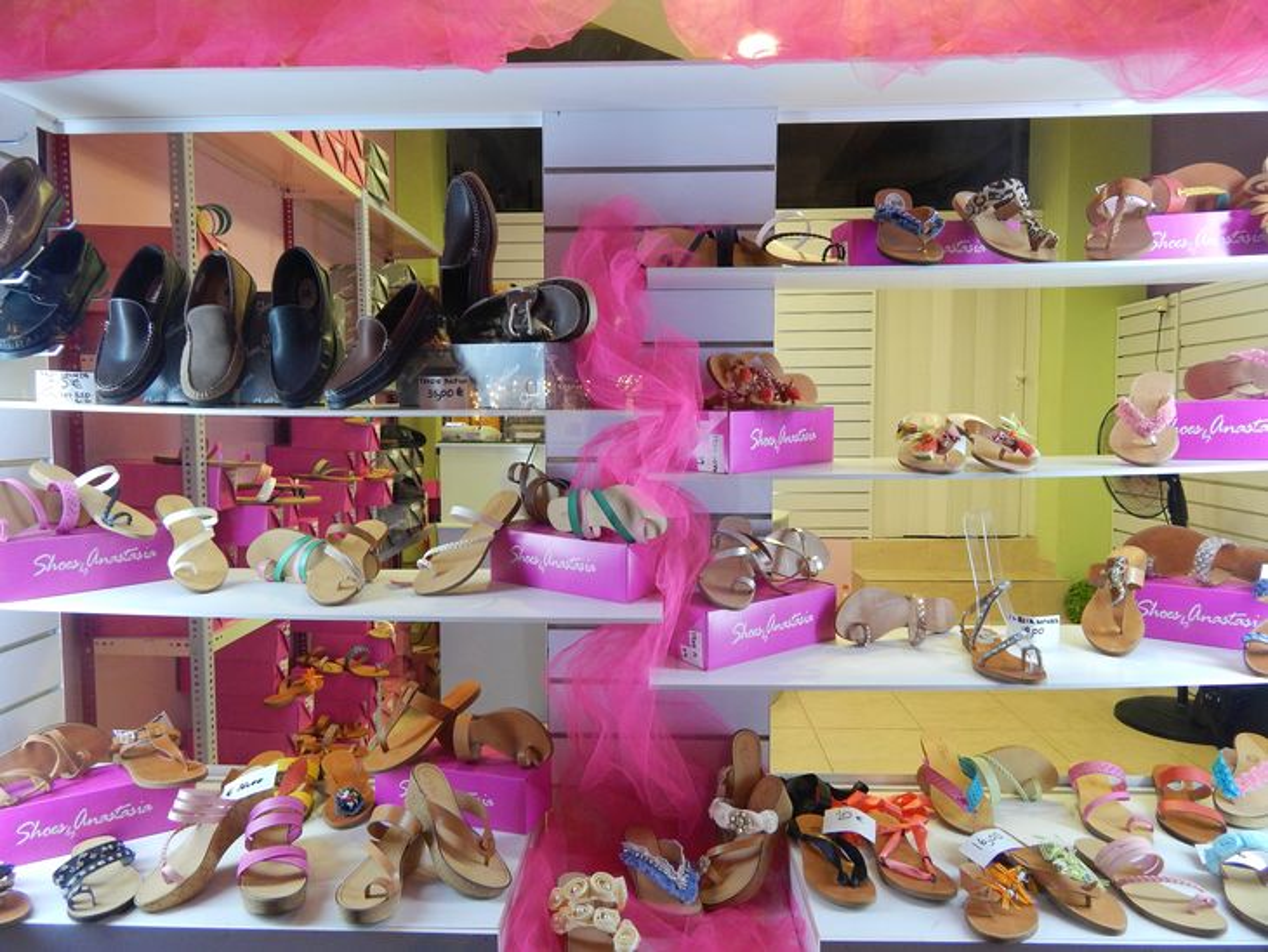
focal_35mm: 23
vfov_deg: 58.9
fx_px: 843
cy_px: 476
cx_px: 634
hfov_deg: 73.9
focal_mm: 4
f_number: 3
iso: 280
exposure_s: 1/30
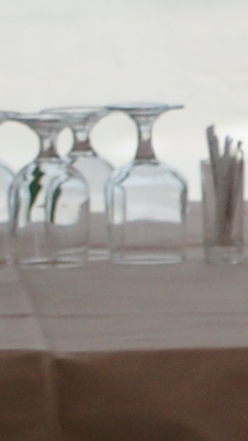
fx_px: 9546
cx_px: 831
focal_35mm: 817
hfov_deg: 1.5
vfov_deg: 2.6
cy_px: 396
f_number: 4
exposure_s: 1/100
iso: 100
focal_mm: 55
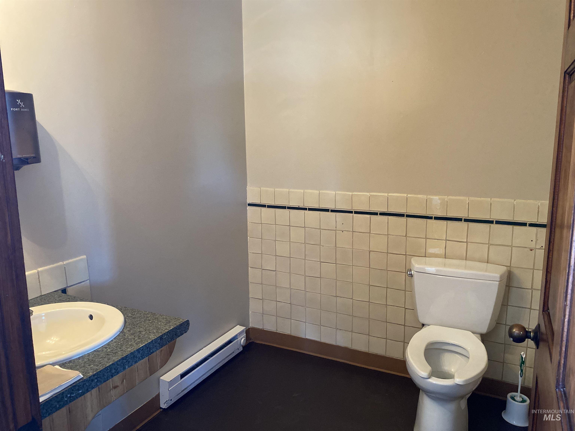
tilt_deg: -9.0
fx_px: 432
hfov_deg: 67.3
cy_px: 216
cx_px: 288
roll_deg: +0.0
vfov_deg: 53.1
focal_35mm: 26
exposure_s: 1/60
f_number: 1.8
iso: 500
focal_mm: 4.25
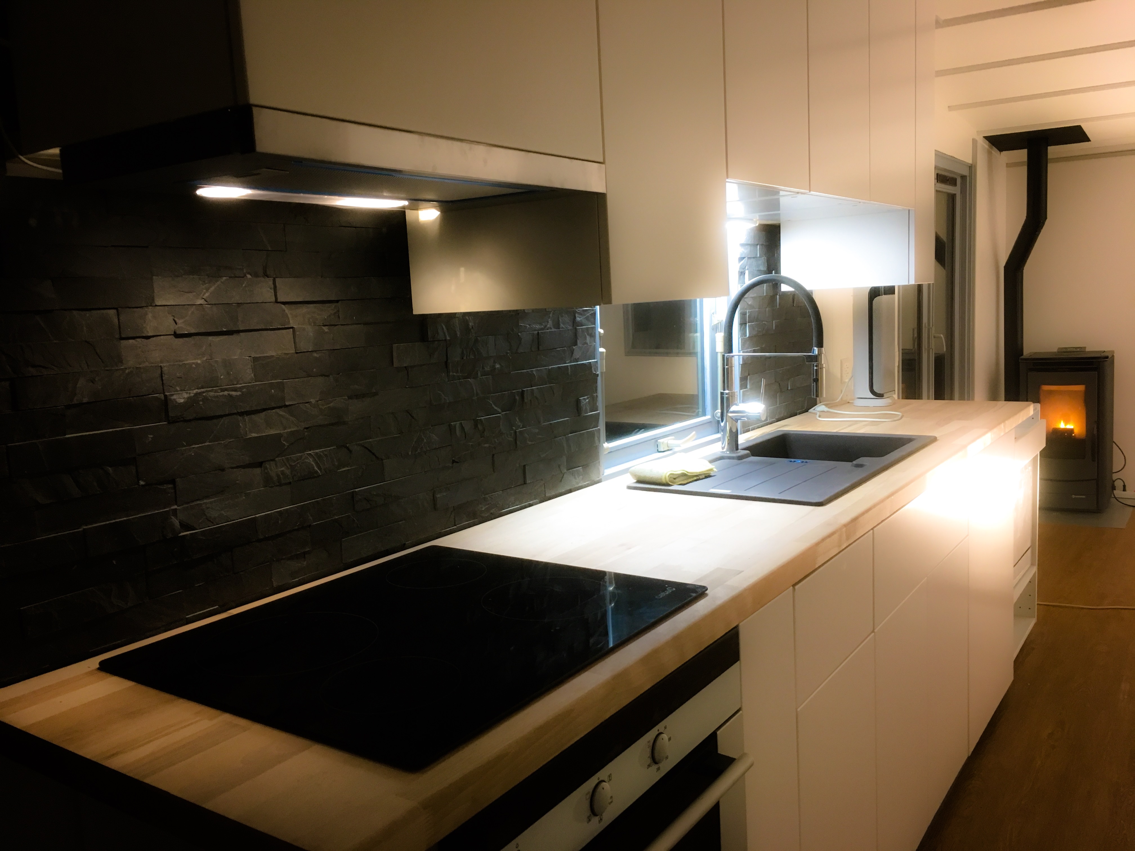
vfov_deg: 48.2
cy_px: 426
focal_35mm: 29
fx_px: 951
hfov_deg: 61.7
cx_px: 568
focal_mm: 4.15
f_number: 2.2
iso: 125
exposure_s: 1/33
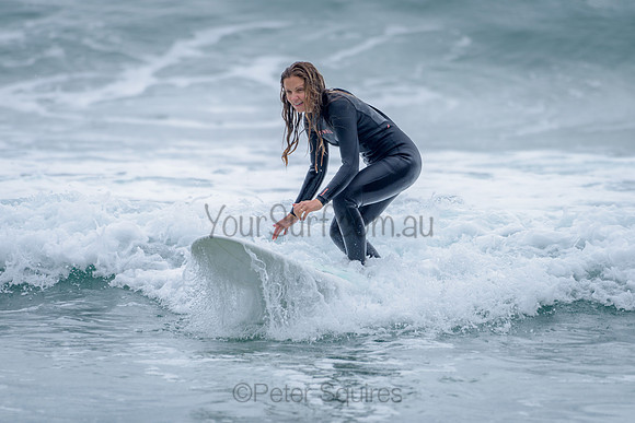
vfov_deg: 2.2
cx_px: 354
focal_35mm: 613
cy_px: 188
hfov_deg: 3.4
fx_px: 10819
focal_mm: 500
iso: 200
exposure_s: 1/1250
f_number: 5.6
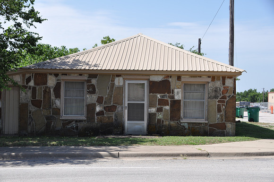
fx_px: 524
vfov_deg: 19.7
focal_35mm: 69
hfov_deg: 29.3
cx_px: 137
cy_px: 91
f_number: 8
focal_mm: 46
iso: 200
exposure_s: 1/250
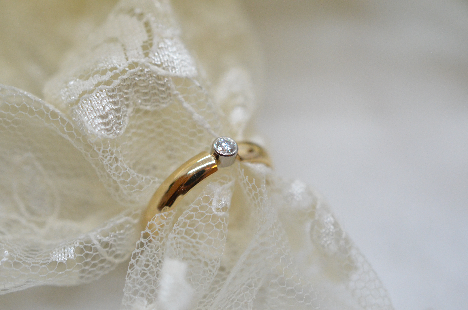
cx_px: 234
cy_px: 155
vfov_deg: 22.5
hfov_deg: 33.5
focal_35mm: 60
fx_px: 778
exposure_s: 1/2000
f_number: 5
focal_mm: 40
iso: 3200
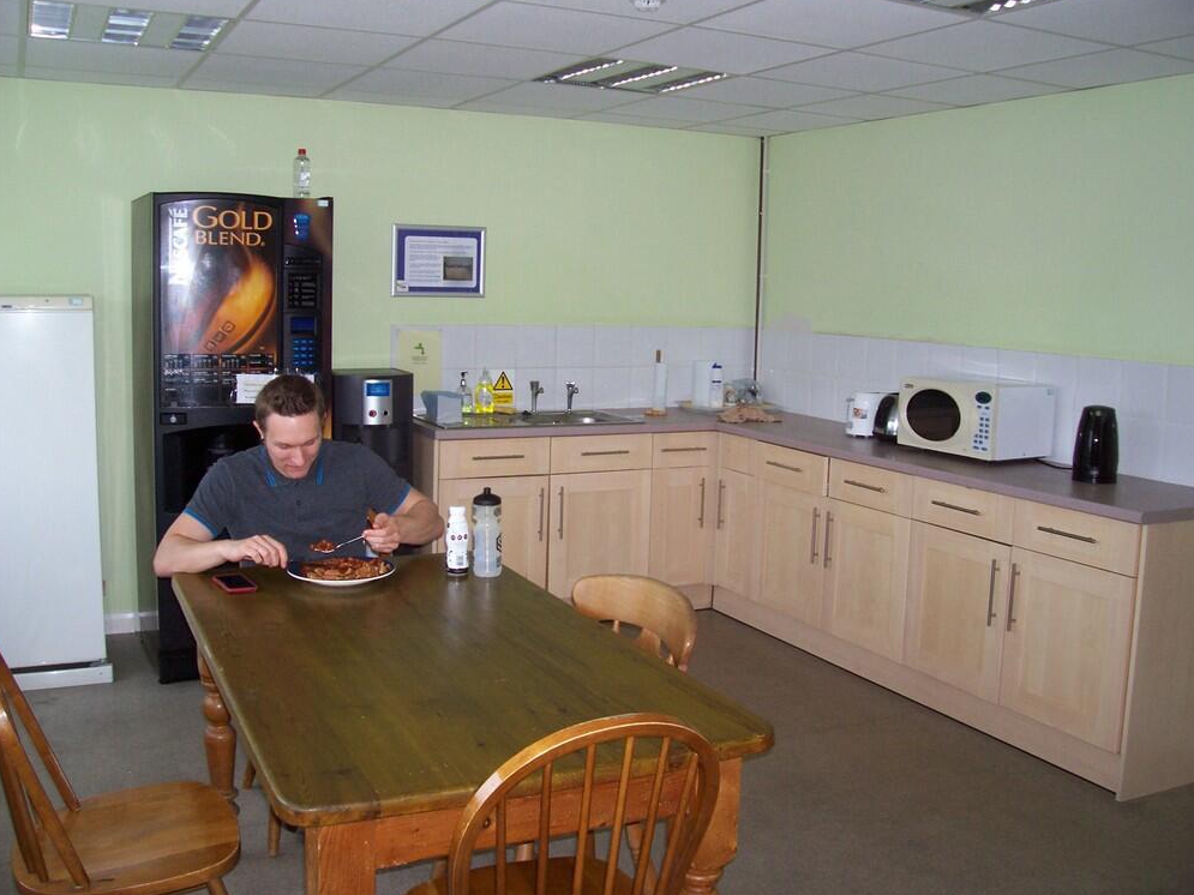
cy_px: 446
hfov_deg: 52.6
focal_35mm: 35
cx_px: 601
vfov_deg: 40.7
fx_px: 1207
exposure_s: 1/64
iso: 80
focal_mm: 5.6
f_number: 2.7
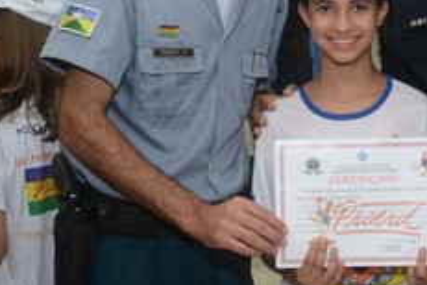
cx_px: 344
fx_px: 830
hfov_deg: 28.2
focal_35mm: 70
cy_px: 24
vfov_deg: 19.1
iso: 1600
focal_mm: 24
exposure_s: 1/100
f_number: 3.8
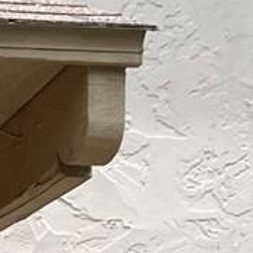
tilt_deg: +4.6
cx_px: -471
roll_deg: -0.1
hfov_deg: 7.4
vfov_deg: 7.8
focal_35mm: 212
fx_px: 1753
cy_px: 545
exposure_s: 1/2336
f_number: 1.6
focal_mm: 5.1
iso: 32
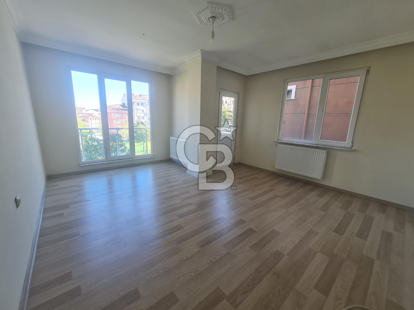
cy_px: 155
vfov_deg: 89.9
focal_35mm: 13
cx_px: 207
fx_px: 155
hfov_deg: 106.2
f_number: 2.2
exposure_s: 1/100
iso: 64
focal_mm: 2.2
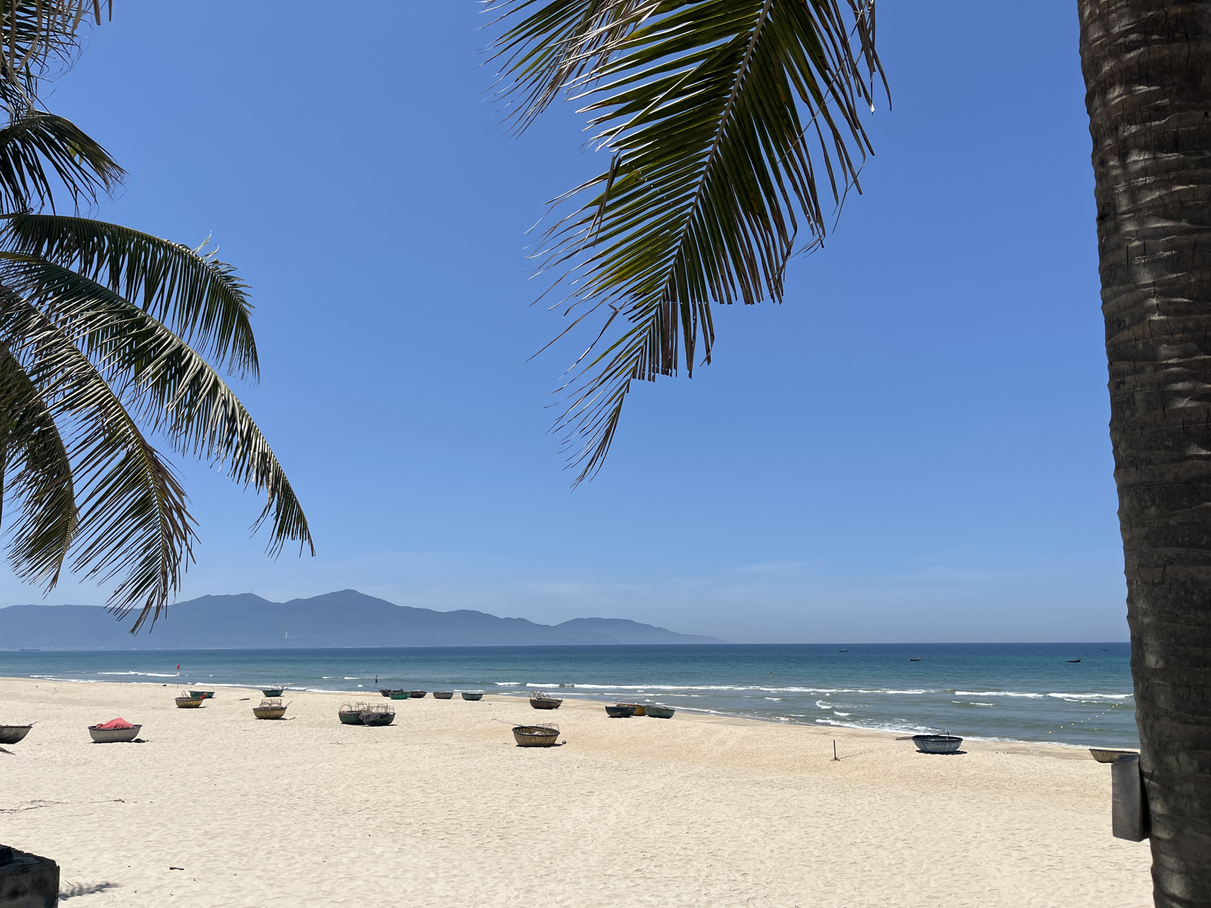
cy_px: 454
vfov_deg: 53.1
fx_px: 910
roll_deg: +0.8
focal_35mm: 26
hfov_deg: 67.3
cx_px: 606
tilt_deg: +11.6
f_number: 1.6
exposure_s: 1/6173
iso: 50
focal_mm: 5.1
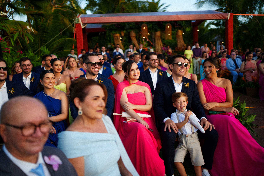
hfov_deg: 54.4
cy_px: 88
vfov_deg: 37.9
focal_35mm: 35
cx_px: 132
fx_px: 257
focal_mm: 35
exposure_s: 1/5000
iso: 320
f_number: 1.4
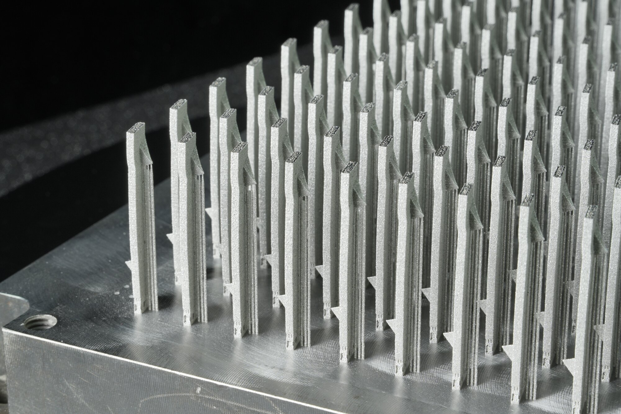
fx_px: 1811
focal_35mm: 105
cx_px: 310
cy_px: 207
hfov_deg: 19.5
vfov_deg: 13.0
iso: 100
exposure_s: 1/2
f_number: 22
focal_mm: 105
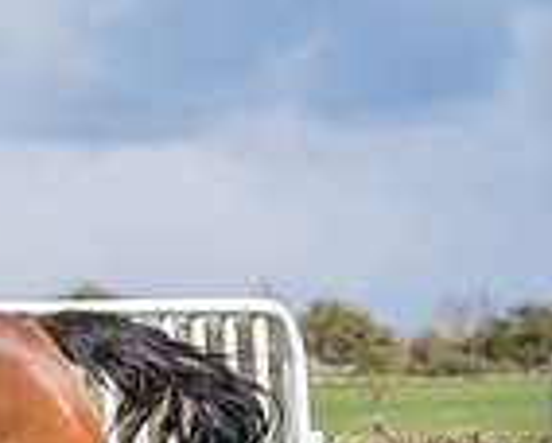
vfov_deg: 3.8
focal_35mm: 413
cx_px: -668
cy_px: 388
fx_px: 6756
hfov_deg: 4.6
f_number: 4
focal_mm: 86
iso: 200
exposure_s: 1/1600
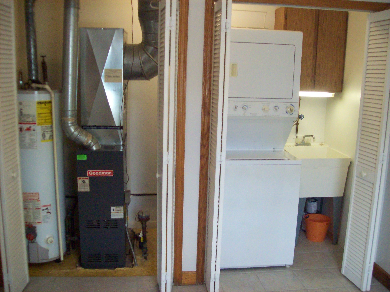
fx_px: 405
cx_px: 195
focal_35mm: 36
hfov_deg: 51.4
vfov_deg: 39.6
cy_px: 146
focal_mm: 6
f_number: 2.7
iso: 394
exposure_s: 1/128
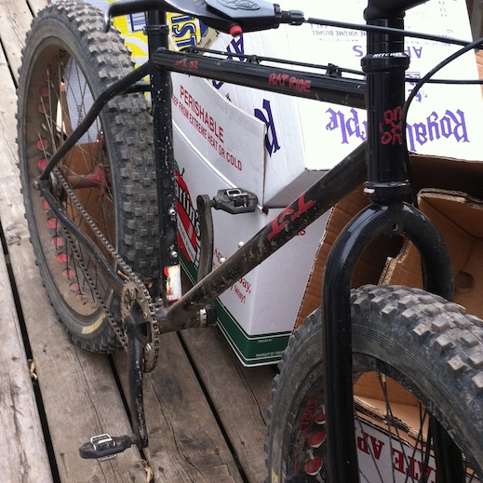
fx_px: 963
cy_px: 267
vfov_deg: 28.1
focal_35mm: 61
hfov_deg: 28.1
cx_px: 270
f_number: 2.8
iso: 100
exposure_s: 1/60
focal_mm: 3.85
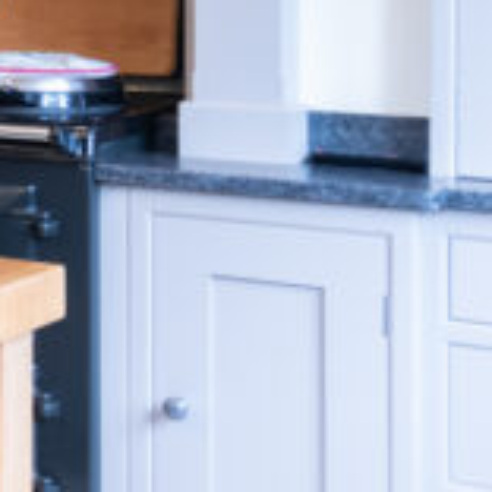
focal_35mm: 119
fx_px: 1914
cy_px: -74
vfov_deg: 14.3
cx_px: -662
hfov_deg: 12.0
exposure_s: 1/4
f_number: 8
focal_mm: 21
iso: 400
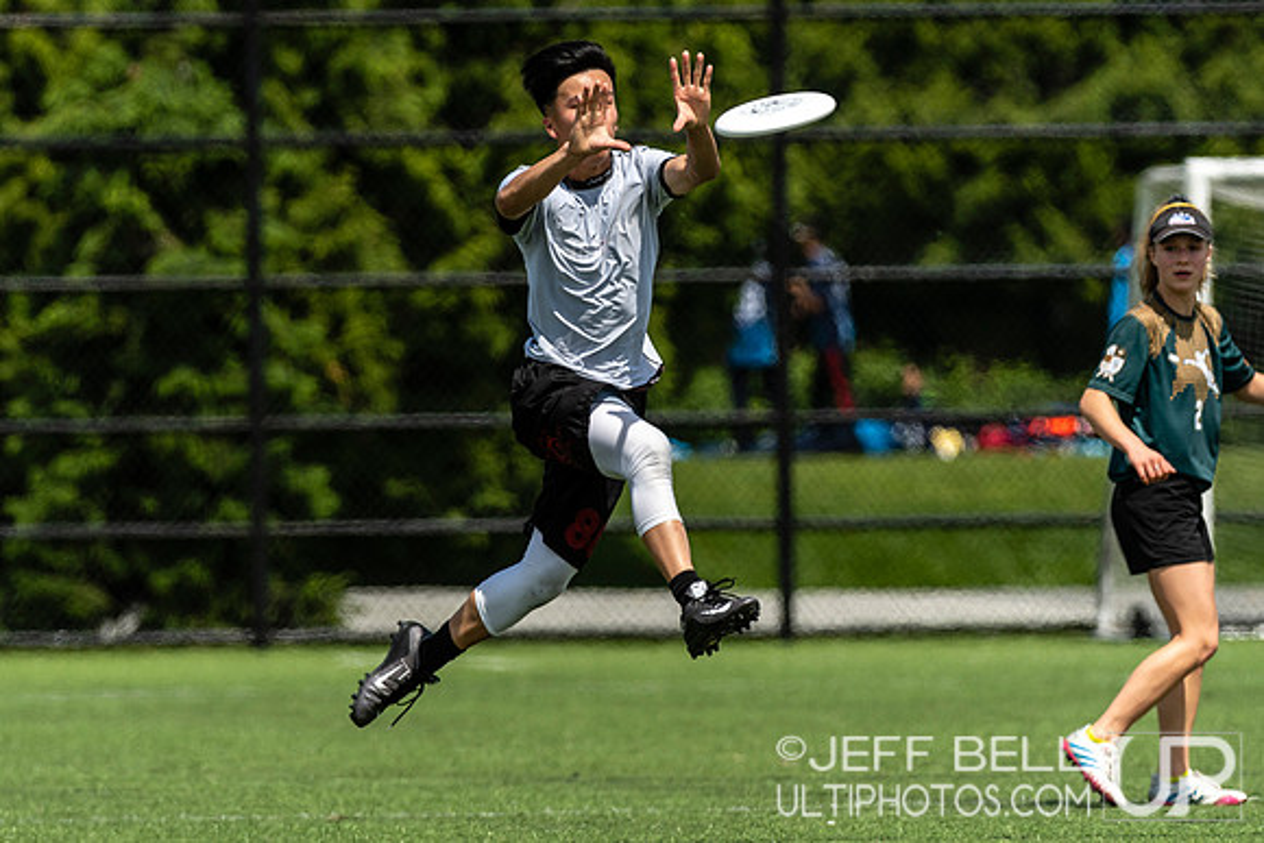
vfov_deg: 2.4
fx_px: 20059
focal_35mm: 571
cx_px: 633
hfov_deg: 3.6
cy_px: 369
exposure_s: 1/1600
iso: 100
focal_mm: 300
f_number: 4
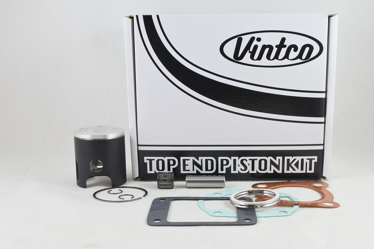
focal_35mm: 34
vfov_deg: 38.9
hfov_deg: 55.8
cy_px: 124
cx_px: 187
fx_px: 353
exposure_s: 1/125
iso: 450
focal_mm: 12.8
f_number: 4
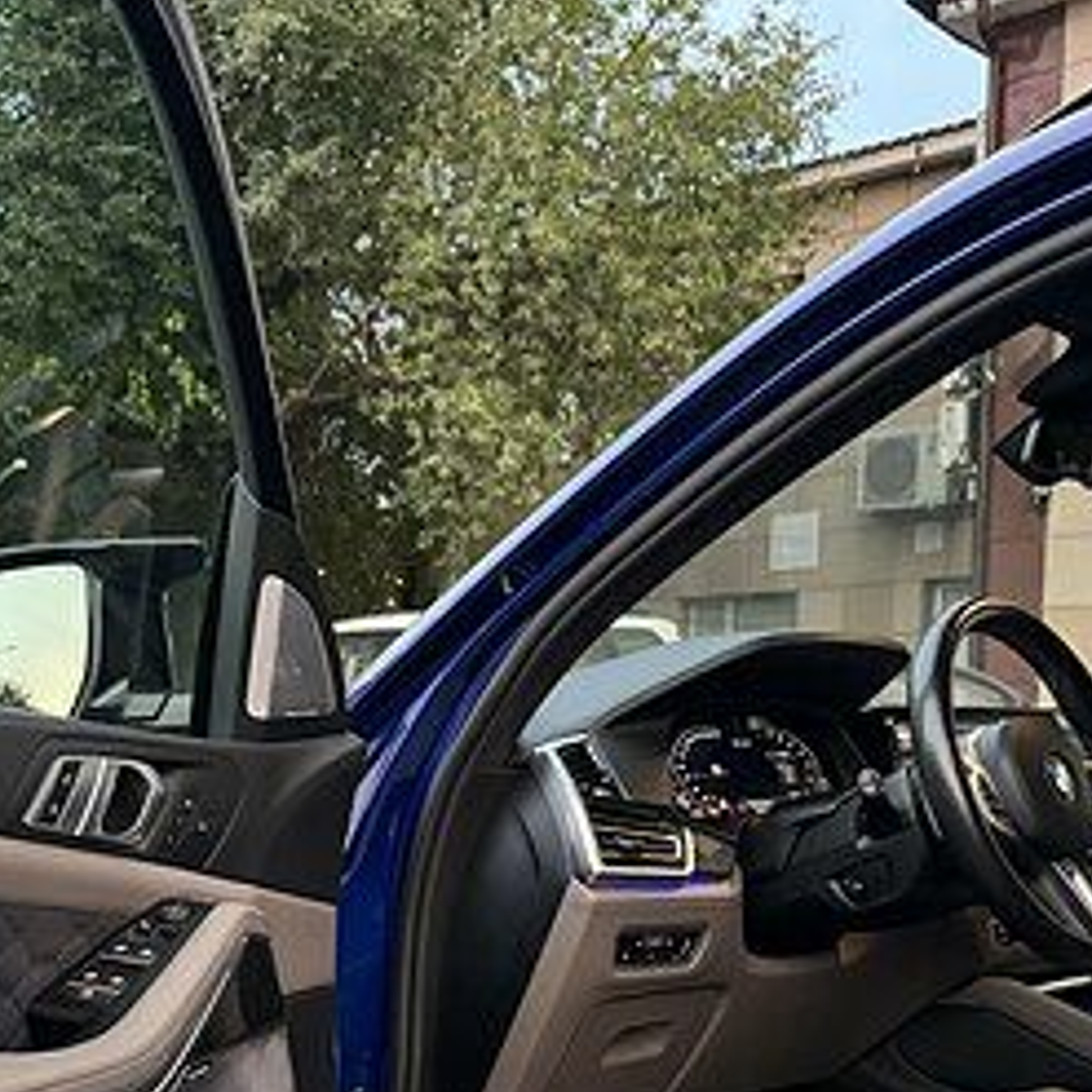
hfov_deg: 35.9
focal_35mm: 47
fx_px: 1677
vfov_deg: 34.8
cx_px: 416
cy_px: 895
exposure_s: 1/30
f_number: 1.78
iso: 1000
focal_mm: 6.76
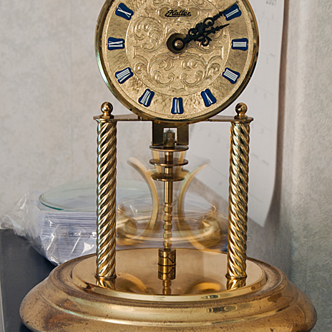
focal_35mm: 77
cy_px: 146
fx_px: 836
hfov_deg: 22.5
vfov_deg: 22.5
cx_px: 166
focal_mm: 40
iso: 100
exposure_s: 20
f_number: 7.1
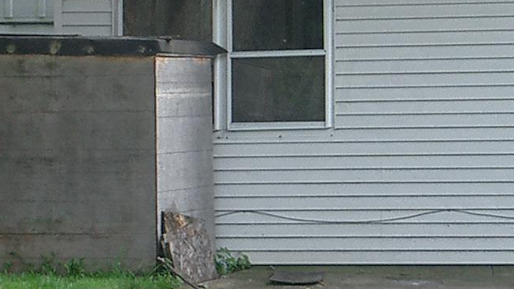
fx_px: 2931
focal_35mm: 215
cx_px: 264
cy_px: 85
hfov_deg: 10.0
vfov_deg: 5.7
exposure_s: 1/125
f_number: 3.5
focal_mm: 10.2
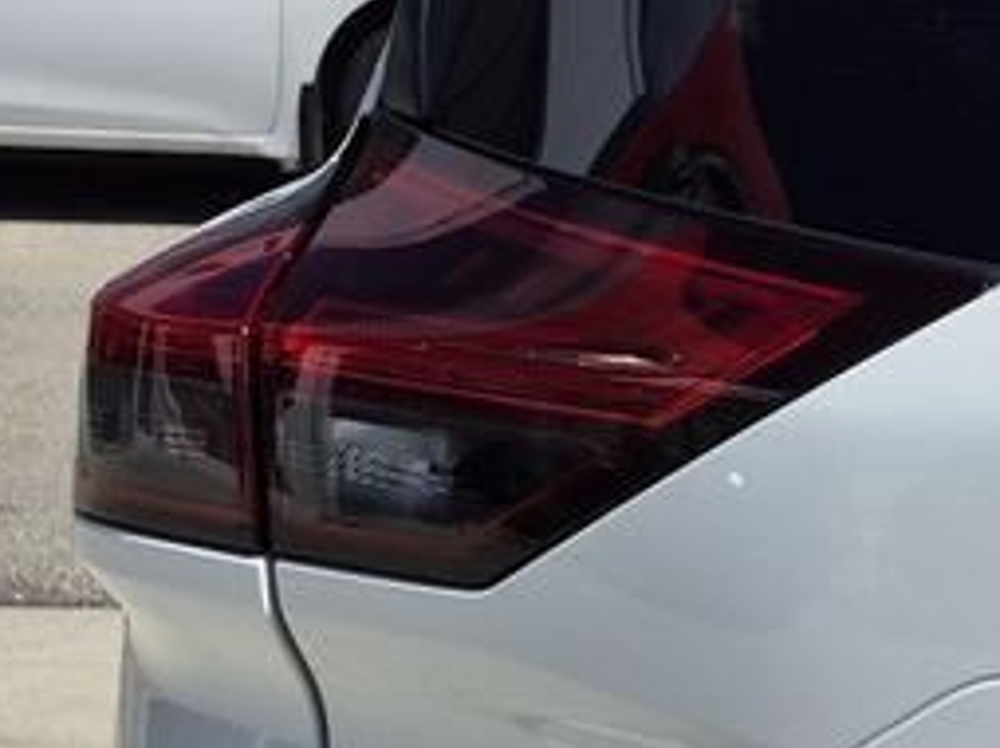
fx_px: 3348
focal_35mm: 116
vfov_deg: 12.6
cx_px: 1839
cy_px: 693
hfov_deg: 14.7
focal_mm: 5.4
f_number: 1.8
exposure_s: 1/3904
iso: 25
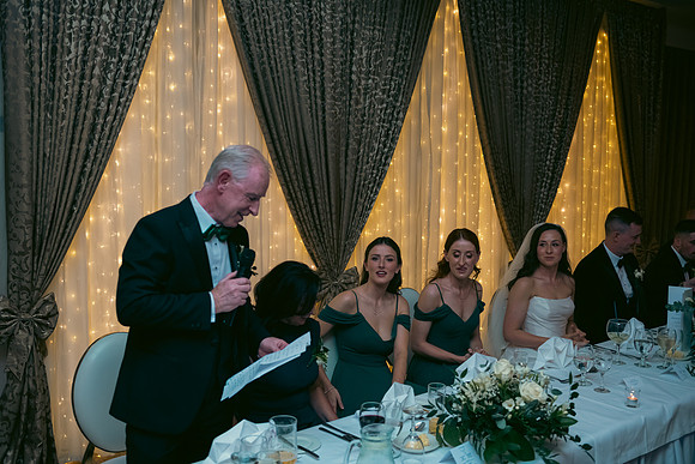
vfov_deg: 35.1
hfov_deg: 50.7
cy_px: 232
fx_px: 734
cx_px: 348
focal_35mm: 38
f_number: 3.5
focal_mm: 38
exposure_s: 1/160
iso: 800
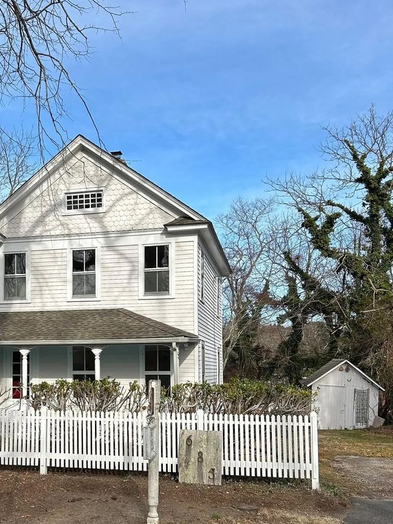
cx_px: 96
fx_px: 621
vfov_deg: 45.1
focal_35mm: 41
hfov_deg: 34.4
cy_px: 346
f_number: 1.5
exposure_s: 1/2695
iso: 50
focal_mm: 5.7
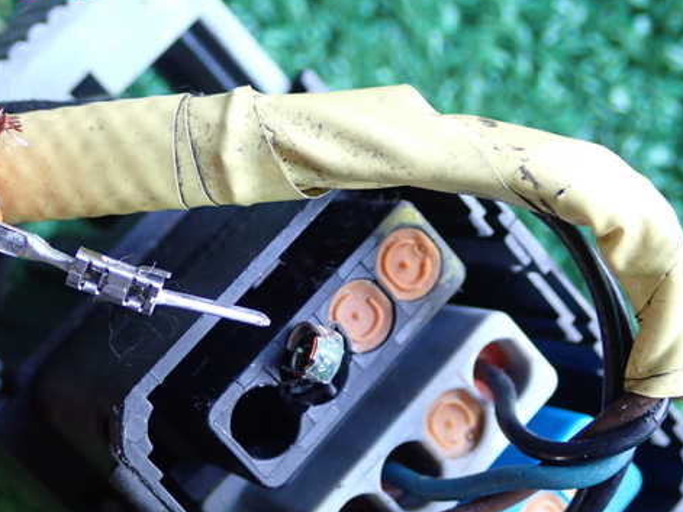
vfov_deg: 18.6
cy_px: 296
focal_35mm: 79
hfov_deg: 24.7
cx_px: 265
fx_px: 1558
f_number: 3.6
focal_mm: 11.09
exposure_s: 1/60
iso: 500
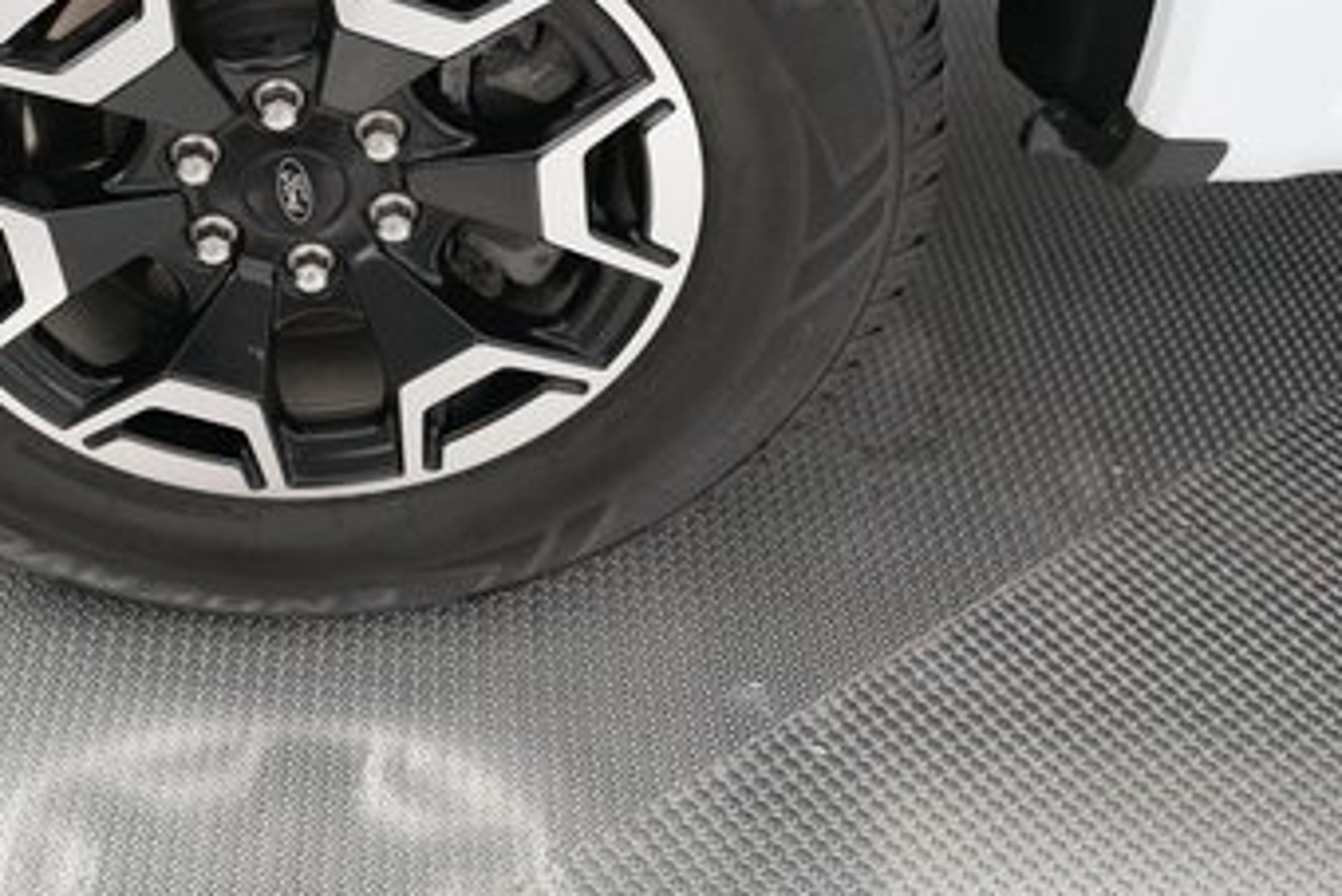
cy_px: 63
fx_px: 1753
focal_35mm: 47
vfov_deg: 27.5
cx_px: 280
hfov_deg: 40.3
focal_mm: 25
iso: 4000
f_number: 2.8
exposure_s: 1/250
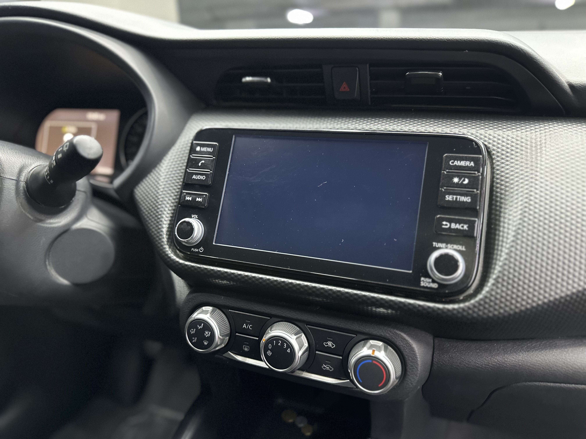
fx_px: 406
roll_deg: +2.3
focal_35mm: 24
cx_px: 293
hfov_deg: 71.6
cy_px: 220
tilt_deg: -20.4
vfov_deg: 56.8
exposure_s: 1/33
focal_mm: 6.86
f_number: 1.78
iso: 800
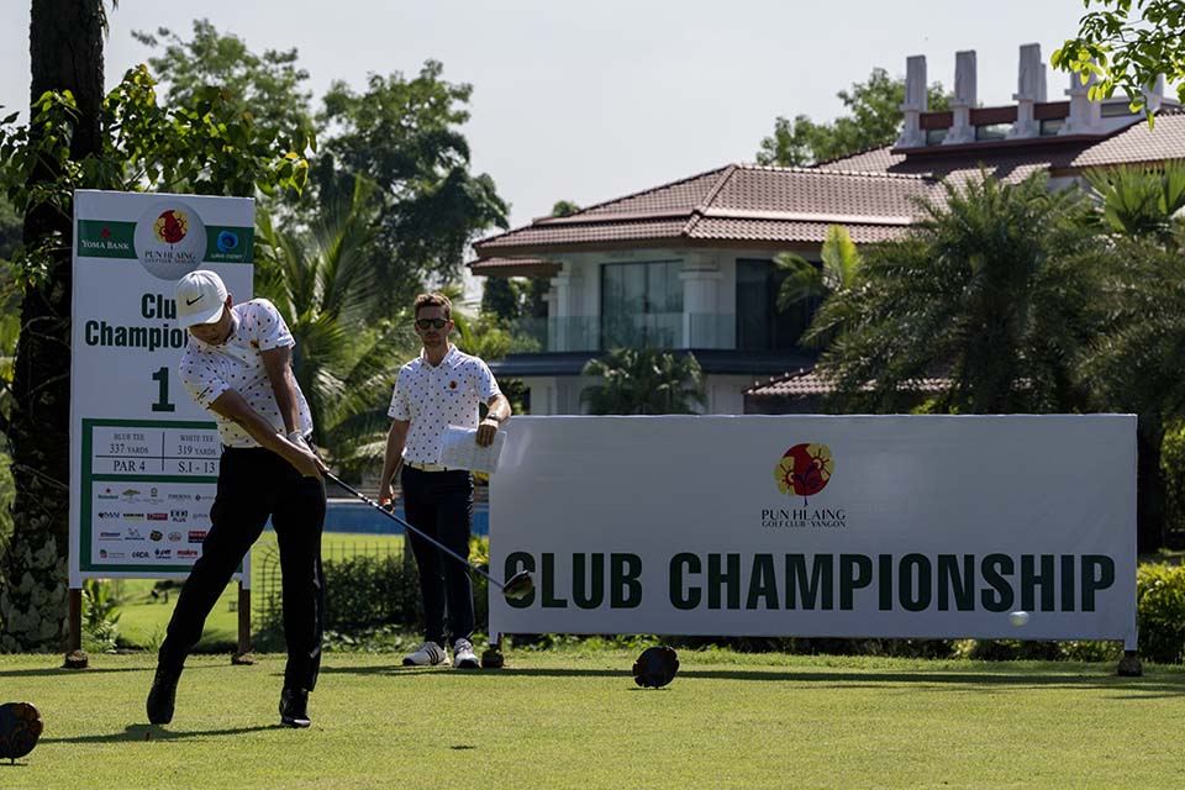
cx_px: 592
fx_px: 2995
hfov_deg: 22.4
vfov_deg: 15.0
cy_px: 395
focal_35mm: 91
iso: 360
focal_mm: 91
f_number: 5.6
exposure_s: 1/2000
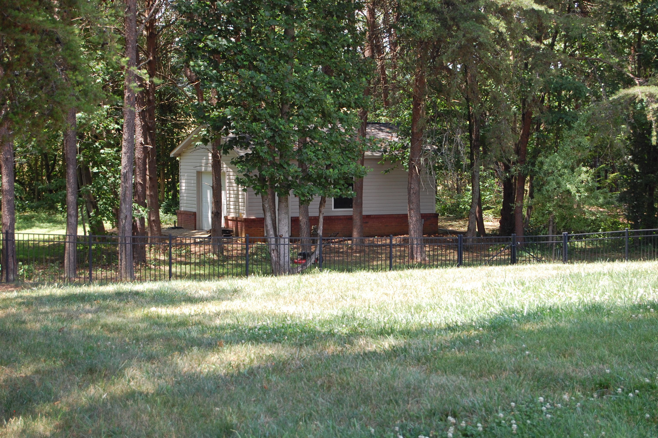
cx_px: 329
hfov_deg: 24.6
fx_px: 1506
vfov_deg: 16.5
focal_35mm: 82
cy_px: 219
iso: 280
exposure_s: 1/125
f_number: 5.6
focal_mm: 55
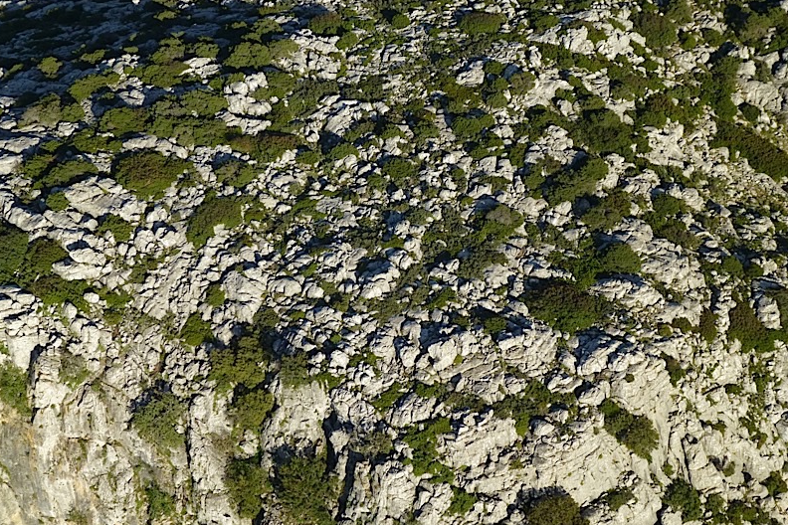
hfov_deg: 31.9
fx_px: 1379
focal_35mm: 63
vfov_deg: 21.6
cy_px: 292
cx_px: 393
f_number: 4.3
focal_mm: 10.7
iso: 100
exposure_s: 1/640
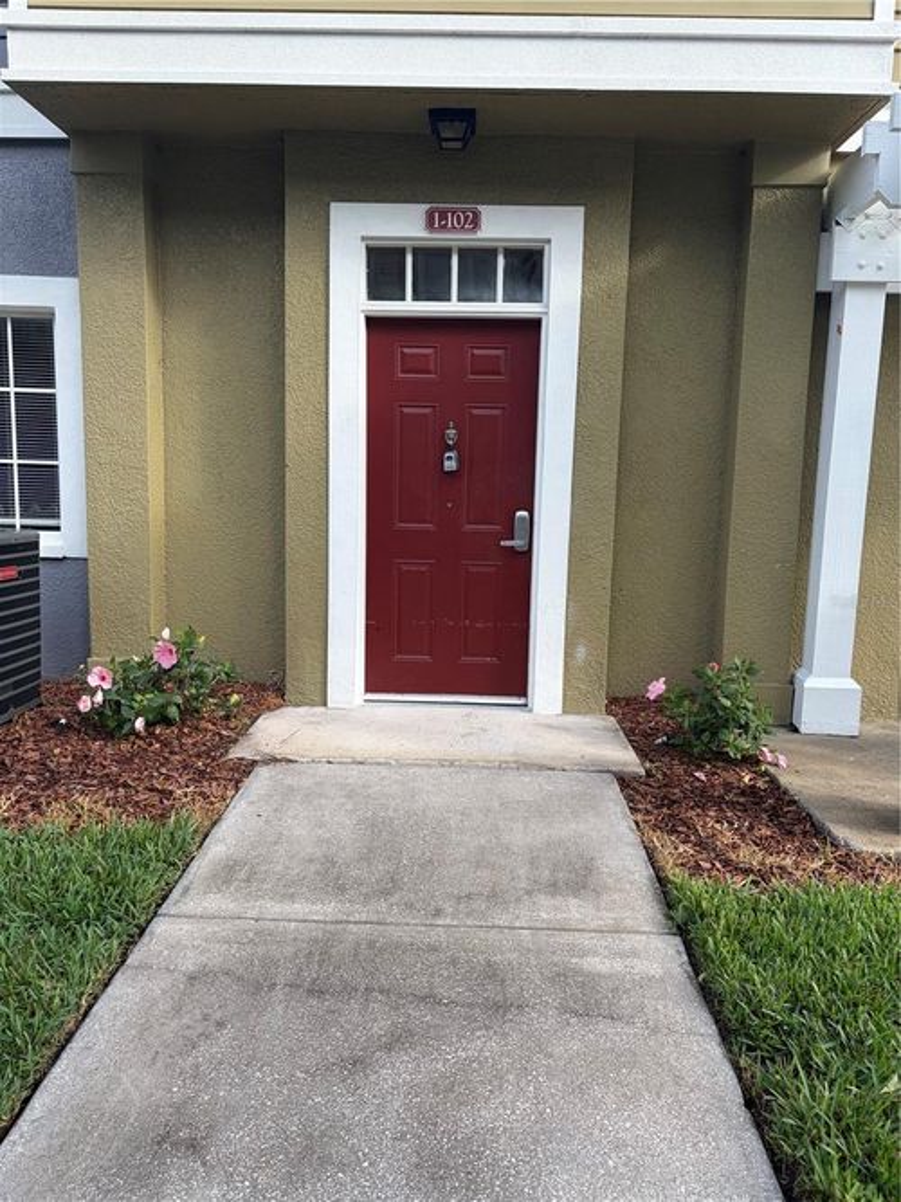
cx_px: 450
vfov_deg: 67.3
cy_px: 601
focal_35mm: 26
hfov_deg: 53.0
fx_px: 903
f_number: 1.6
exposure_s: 1/654
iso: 50
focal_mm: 5.96
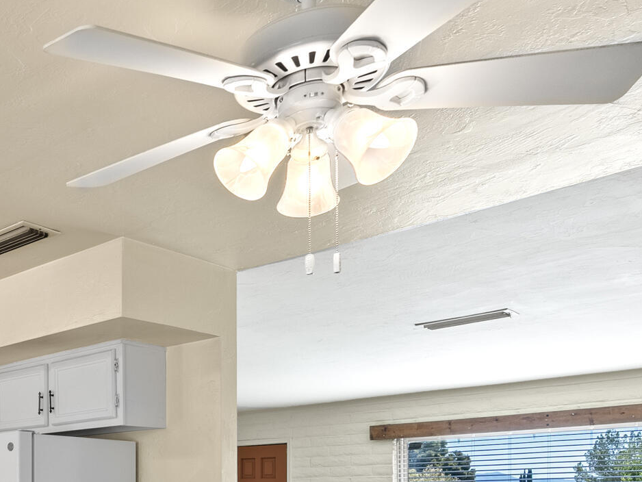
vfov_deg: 32.0
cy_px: 497
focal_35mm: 41
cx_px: -38
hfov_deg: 38.9
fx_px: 761
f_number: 8
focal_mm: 16
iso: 400
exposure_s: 1/160
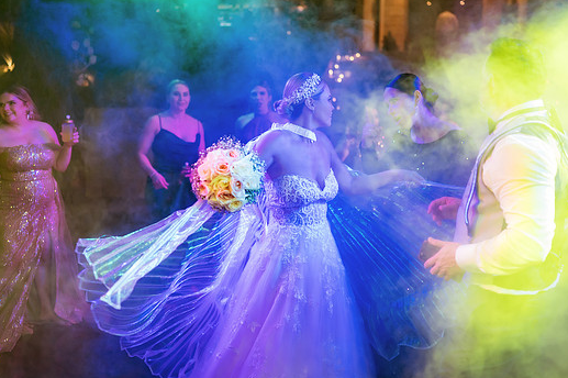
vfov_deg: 31.1
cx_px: 325
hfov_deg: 45.3
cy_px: 160
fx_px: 678
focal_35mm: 43
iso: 1600
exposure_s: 1/400
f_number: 1.8
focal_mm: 35
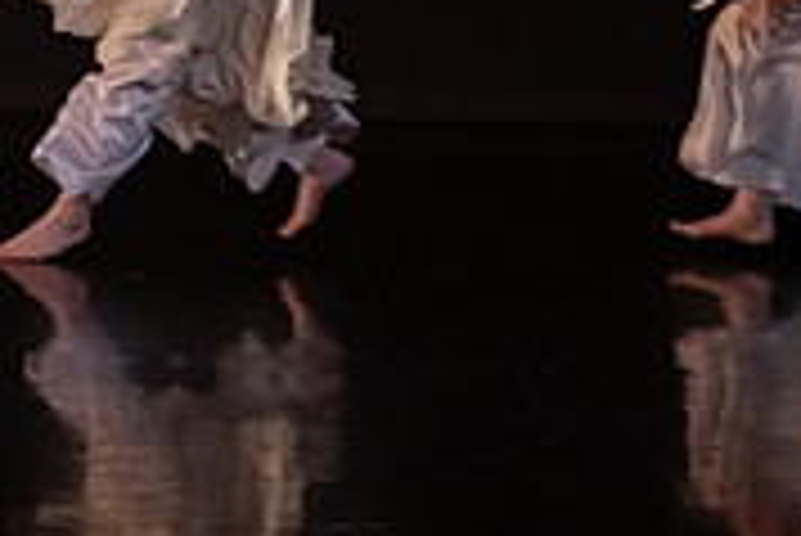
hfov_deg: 8.3
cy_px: -232
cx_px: -351
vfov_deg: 5.6
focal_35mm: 244
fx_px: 5433
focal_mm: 75
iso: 4000
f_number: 4
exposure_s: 1/400
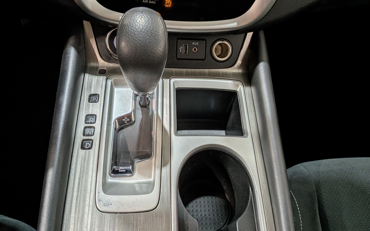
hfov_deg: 70.4
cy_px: 104
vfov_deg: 47.5
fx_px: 262
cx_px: 186
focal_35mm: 26
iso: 26
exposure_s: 1/186
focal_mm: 4.53
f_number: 1.7
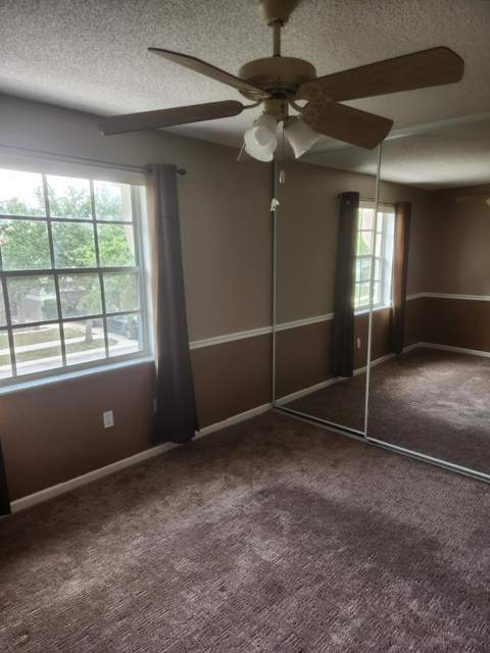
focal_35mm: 23
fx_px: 434
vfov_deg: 73.9
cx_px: 245
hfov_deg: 58.9
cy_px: 326
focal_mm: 5.4
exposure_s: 1/180
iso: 100
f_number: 1.8
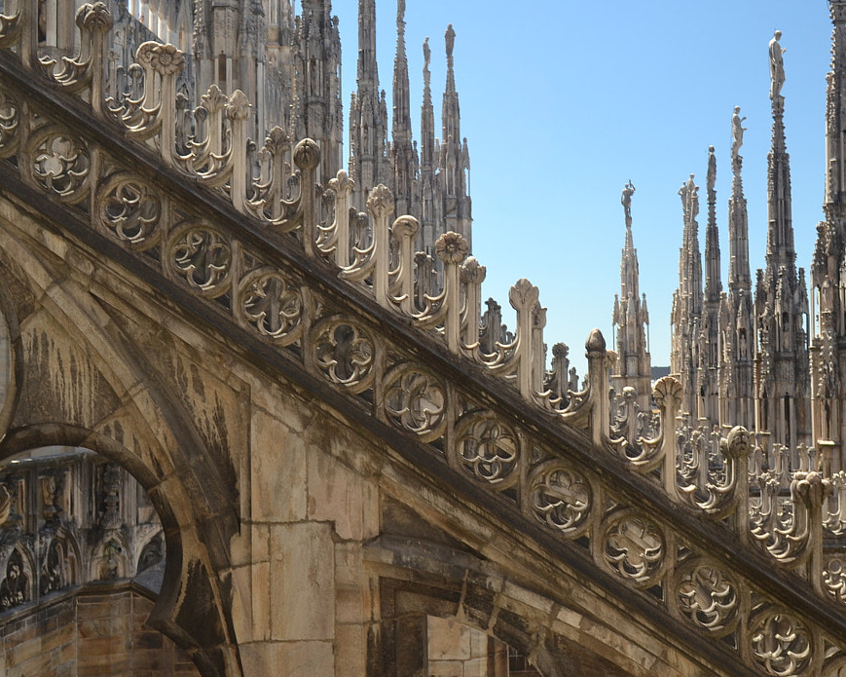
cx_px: 571
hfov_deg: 32.7
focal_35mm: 57
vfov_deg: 26.7
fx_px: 1427
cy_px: 317
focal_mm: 22
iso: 110
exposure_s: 1/125
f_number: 5.6
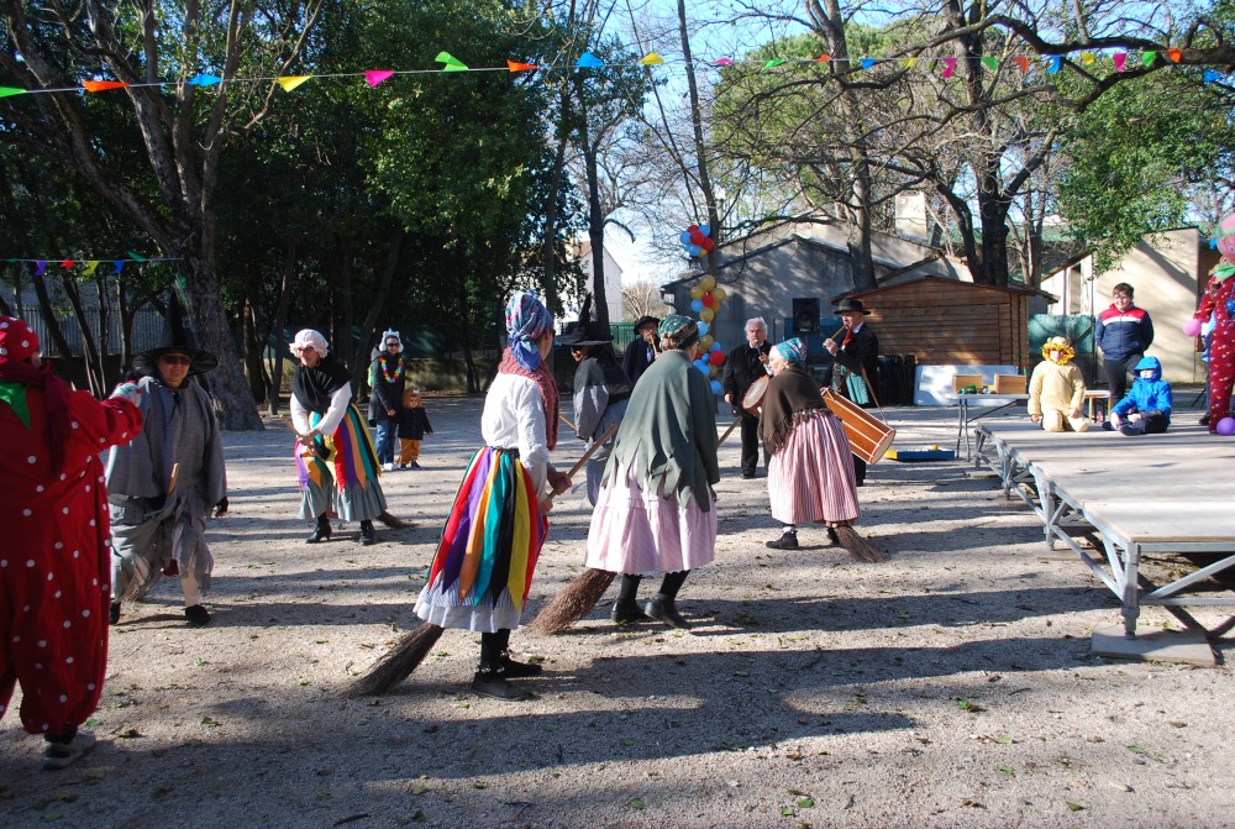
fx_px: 1031
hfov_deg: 61.8
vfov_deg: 43.8
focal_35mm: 30
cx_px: 618
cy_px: 414
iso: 110
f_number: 5.6
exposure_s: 1/125
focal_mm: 20
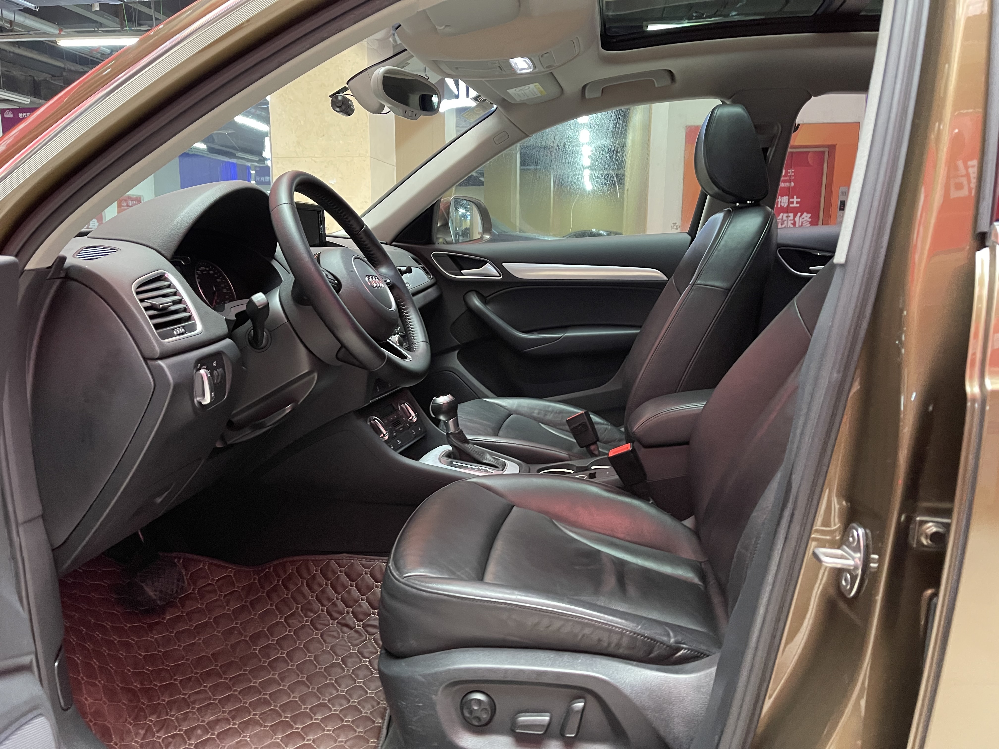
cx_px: 500
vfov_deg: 54.9
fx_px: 721
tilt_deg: -11.5
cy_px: 374
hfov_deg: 69.4
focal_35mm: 25
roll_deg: -1.0
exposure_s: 1/60
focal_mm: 5.1
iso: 500
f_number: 1.6
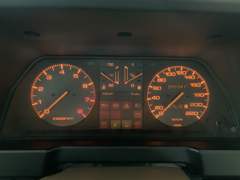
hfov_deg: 67.3
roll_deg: -1.6
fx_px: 180
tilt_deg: -17.5
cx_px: 120
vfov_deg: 53.1
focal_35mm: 26
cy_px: 90
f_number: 1.8
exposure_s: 1/16
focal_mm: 4.25
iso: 1250
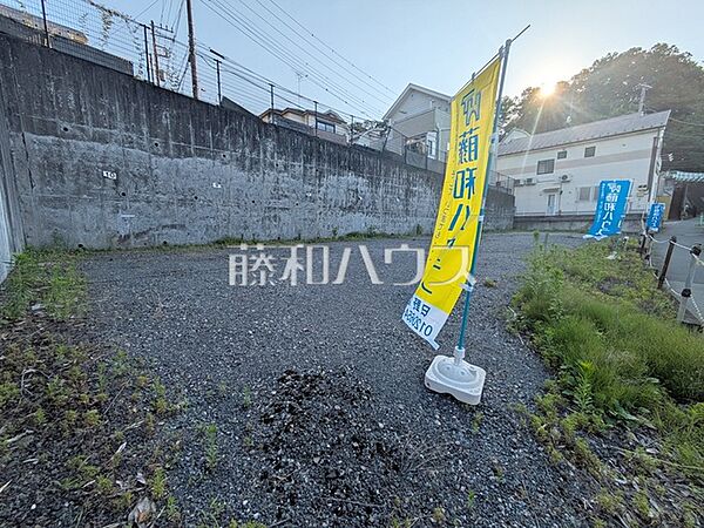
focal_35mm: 14
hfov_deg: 102.1
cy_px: 264
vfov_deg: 85.7
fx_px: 285
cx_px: 352
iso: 35
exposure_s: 1/2092
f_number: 2.2
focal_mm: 1.83
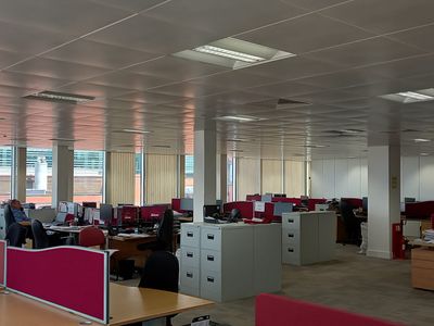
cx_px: 217
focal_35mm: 25
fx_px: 313
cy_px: 163
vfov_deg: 54.9
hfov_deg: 69.4
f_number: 2
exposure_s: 1/50
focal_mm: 4.6
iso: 40
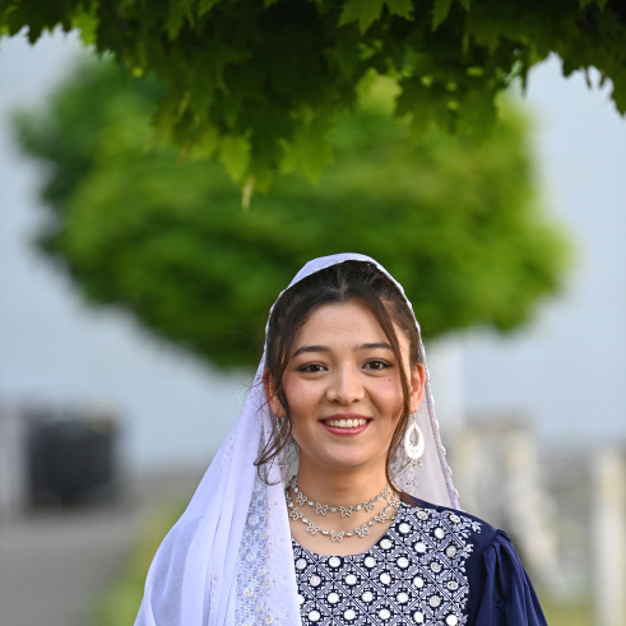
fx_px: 4603
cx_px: 312
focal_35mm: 225
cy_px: 459
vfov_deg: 7.8
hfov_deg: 7.8
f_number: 4
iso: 1600
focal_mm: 175
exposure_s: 1/2000
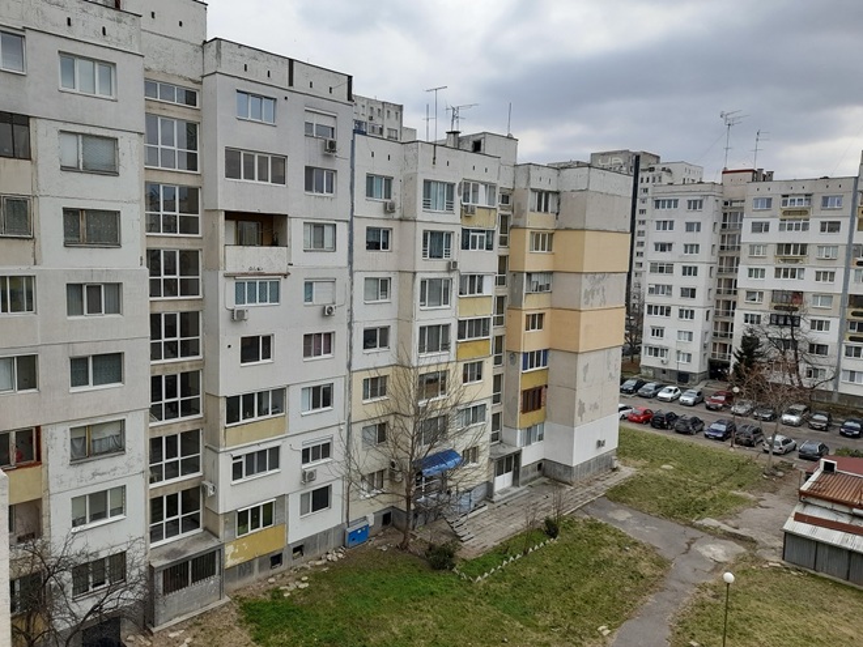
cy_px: 324
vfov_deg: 54.9
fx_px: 623
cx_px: 432
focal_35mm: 25
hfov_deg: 69.4
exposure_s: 1/327
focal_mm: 4.6
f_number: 2
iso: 20
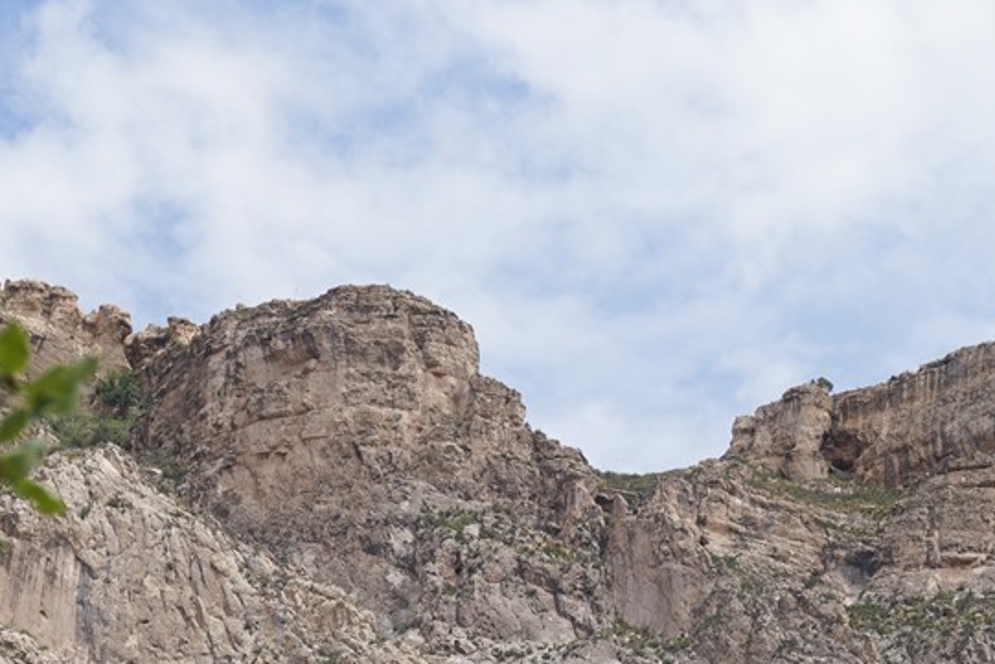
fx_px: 6137
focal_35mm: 222
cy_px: 920
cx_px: 1416
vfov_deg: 6.1
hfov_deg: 9.1
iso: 100
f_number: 13
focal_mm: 60
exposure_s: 1/100
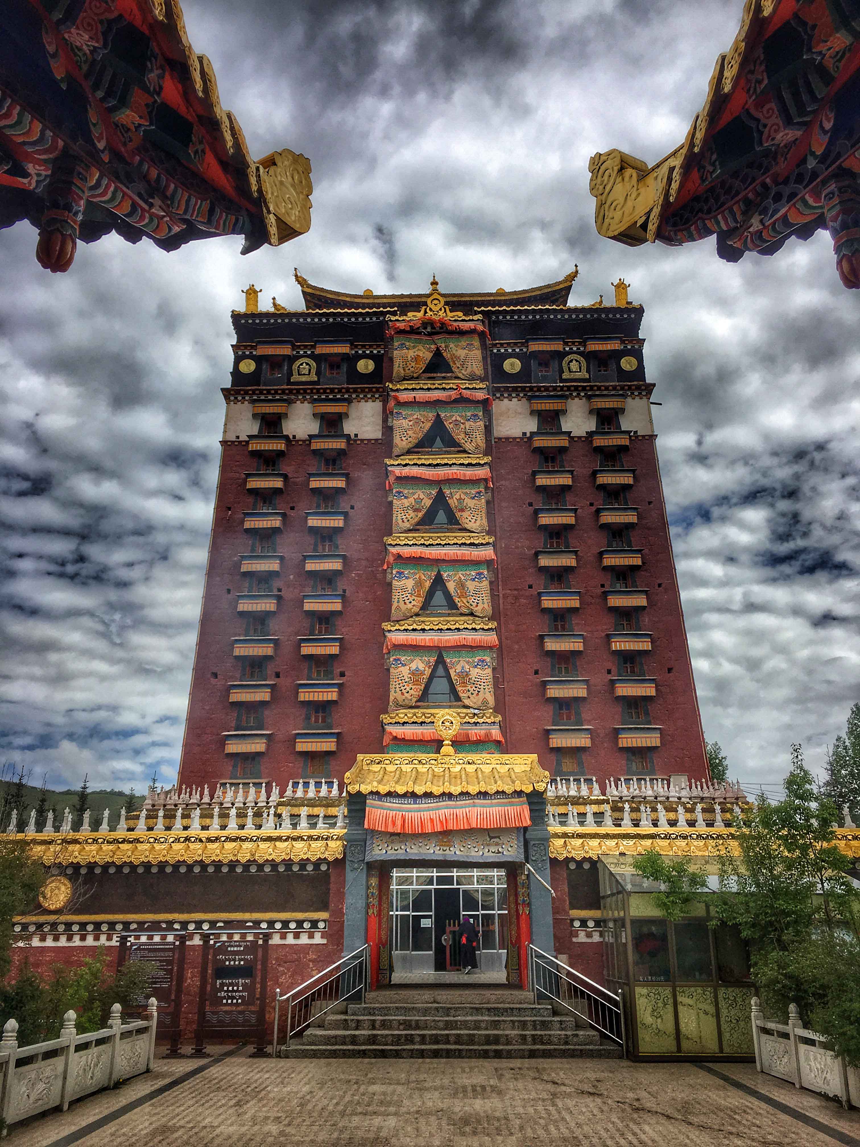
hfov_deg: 48.2
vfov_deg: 61.7
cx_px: 430
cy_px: 574
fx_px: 961
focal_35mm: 29
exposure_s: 1/2331
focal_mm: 4.15
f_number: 2.2
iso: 25
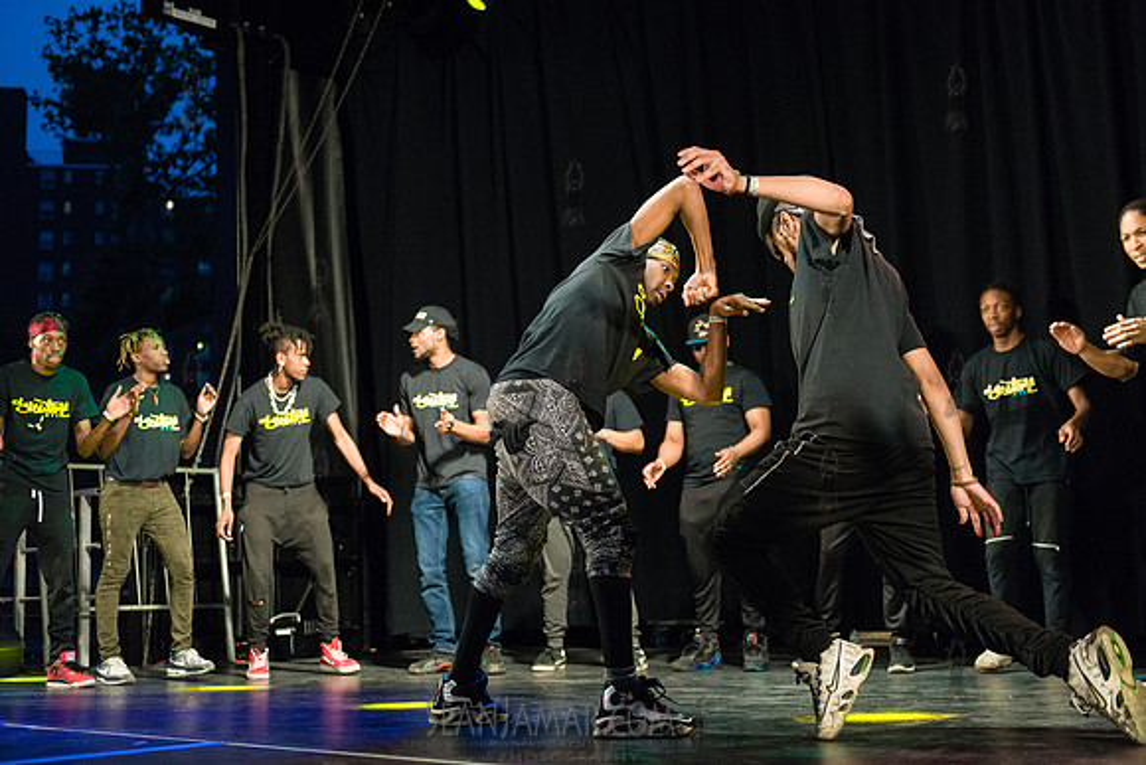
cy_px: 382
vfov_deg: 28.1
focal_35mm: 48
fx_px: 1528
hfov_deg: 41.1
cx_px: 573
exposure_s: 1/1000
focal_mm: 48
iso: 4000
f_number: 2.8
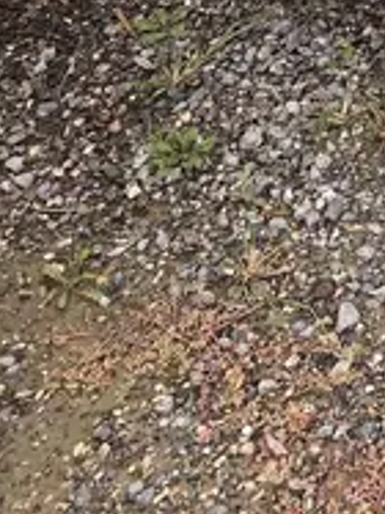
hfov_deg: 12.9
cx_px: 726
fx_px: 1514
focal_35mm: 102
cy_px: -345
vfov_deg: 16.7
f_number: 1.8
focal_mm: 4.25
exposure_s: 1/544
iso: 32
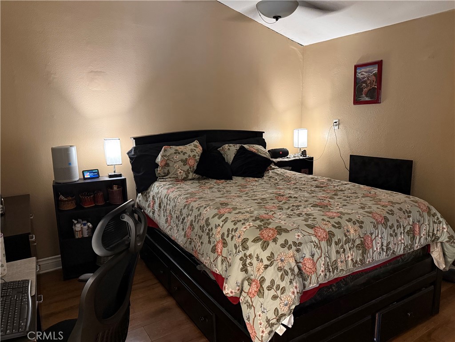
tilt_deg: -9.1
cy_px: 171
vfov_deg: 56.8
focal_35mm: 24
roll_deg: +1.2
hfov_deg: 71.6
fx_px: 315
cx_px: 228
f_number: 1.78
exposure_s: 1/40
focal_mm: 6.76
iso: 640
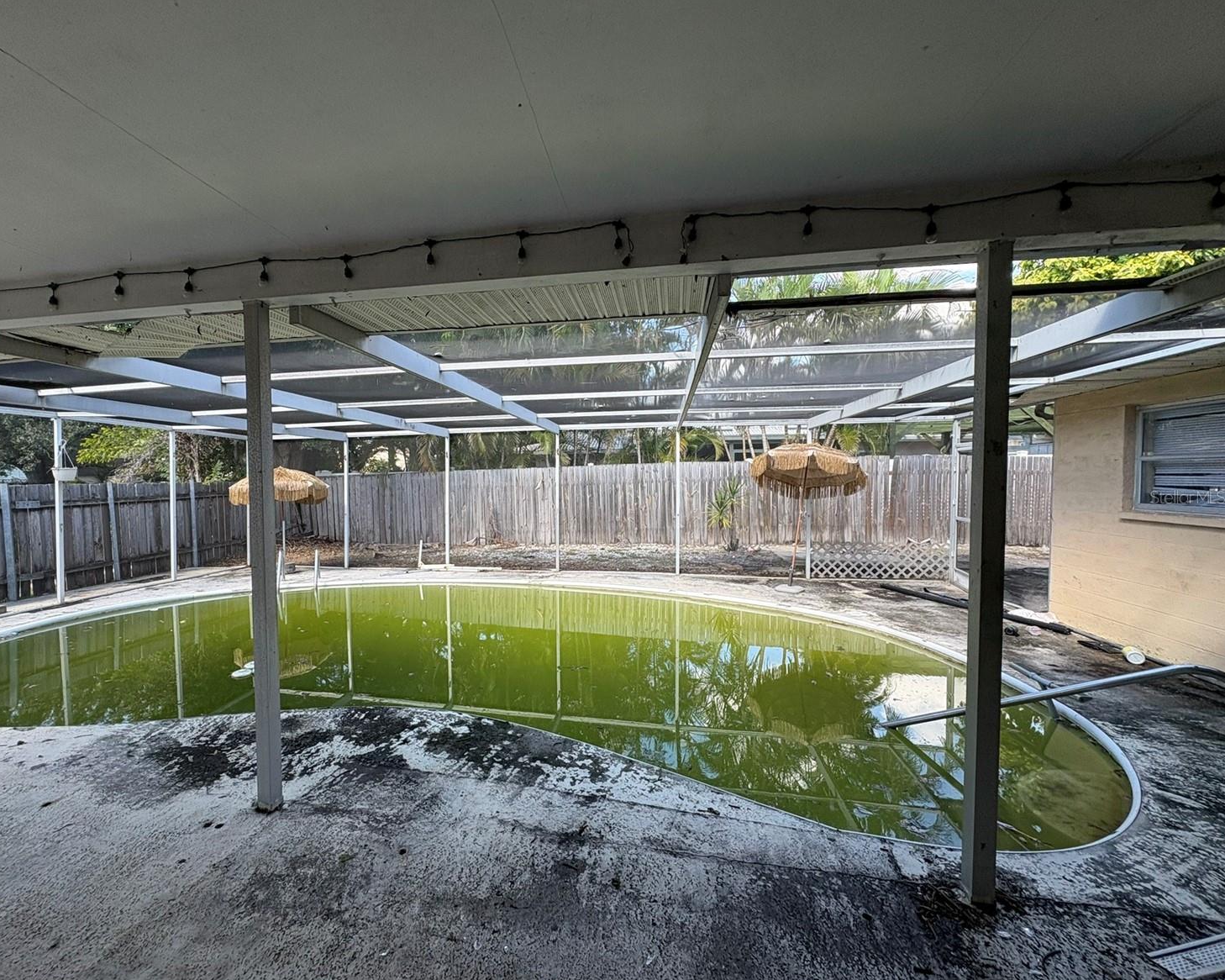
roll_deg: +1.0
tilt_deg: +1.2
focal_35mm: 15
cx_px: 557
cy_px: 497
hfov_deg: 96.5
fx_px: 544
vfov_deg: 84.0
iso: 40
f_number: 2.2
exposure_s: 1/176
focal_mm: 2.22
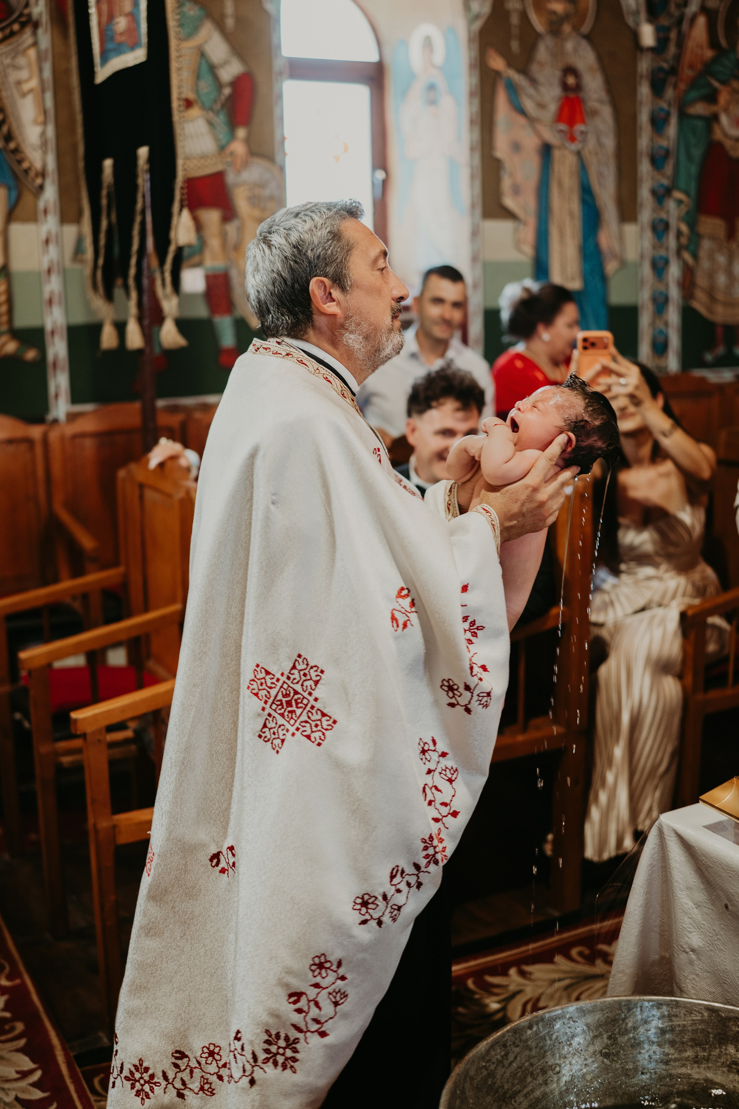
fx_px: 1170
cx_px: 358
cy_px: 553
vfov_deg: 50.7
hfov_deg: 35.1
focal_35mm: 38
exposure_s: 1/200
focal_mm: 35
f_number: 1.6
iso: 800
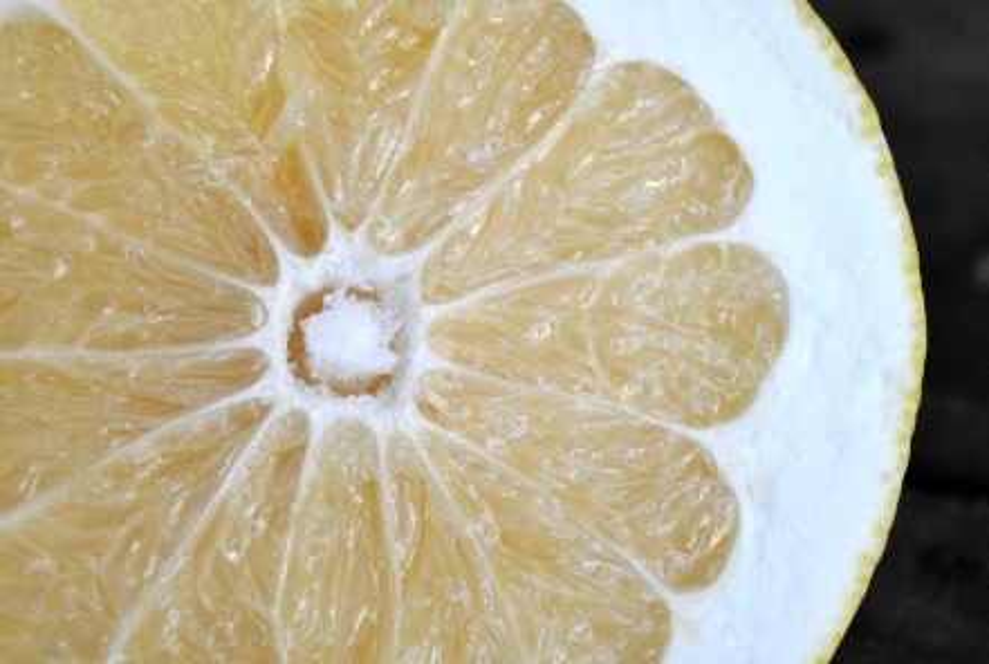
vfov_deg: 31.0
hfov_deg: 44.9
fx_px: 1197
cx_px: 494
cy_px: 332
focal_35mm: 44
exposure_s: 1/60
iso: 320
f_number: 4.5
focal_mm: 29
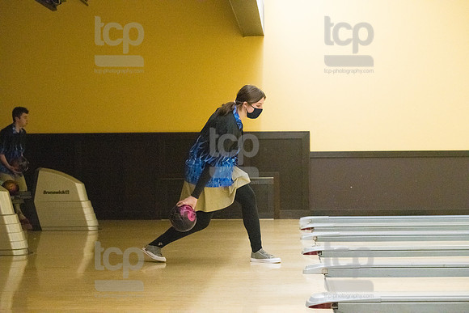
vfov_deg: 16.7
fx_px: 1068
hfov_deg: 24.8
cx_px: 234
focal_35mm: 82
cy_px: 156
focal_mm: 82
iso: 10000
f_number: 4.5
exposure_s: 1/1000
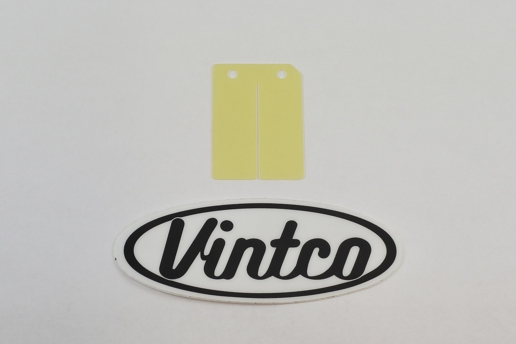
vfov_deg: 38.9
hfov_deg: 55.8
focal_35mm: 34
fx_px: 487
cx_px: 258
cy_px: 172
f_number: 4
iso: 400
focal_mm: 12.8
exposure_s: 1/250
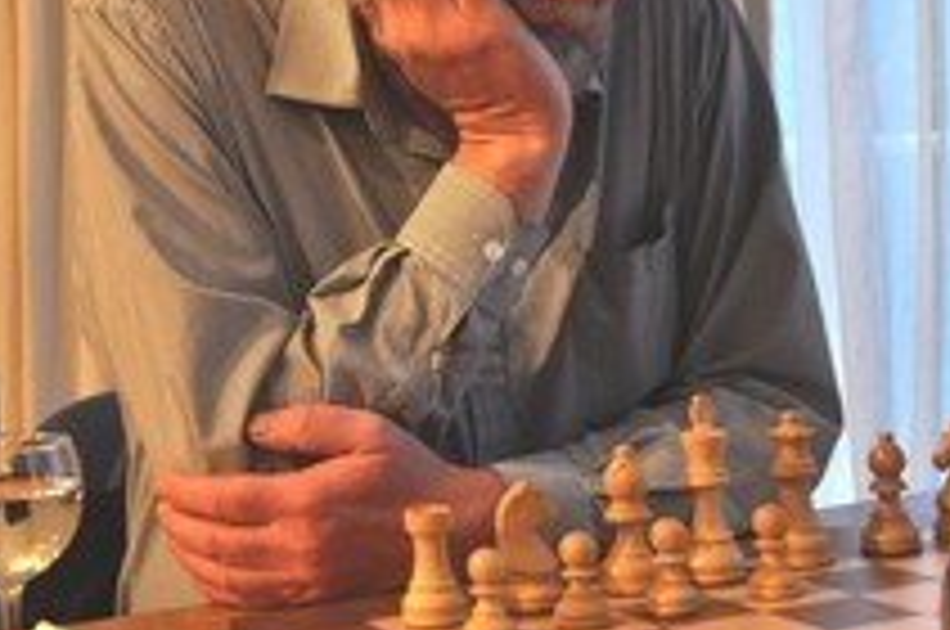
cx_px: 392
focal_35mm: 74
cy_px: 148
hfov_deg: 27.3
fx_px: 1950
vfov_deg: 18.2
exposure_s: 1/60
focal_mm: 26
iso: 400
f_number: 4.2
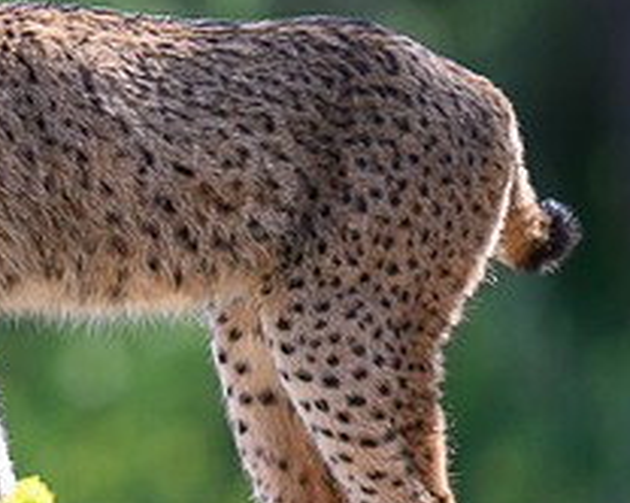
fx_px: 31798
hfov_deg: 1.1
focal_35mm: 1707
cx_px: -387
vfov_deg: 0.9
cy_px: 40
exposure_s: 1/2000
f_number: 5.6
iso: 1800
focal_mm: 400
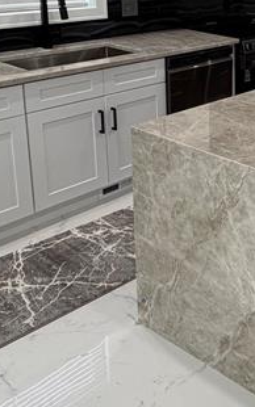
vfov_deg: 39.2
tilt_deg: -12.1
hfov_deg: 23.0
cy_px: 71
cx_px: 343
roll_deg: -3.1
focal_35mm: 49
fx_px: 544
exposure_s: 1/120
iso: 125
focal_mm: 2.22
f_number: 2.2
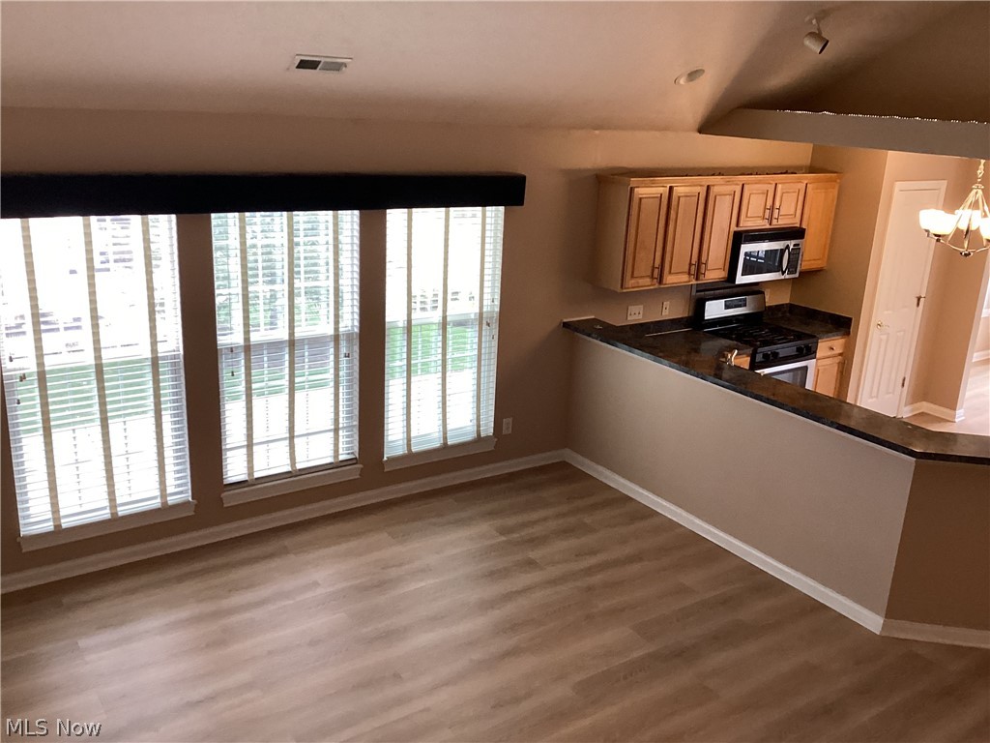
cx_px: 495
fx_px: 887
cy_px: 372
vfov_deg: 45.4
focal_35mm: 31
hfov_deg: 58.4
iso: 100
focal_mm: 3.3
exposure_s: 1/100
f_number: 2.4
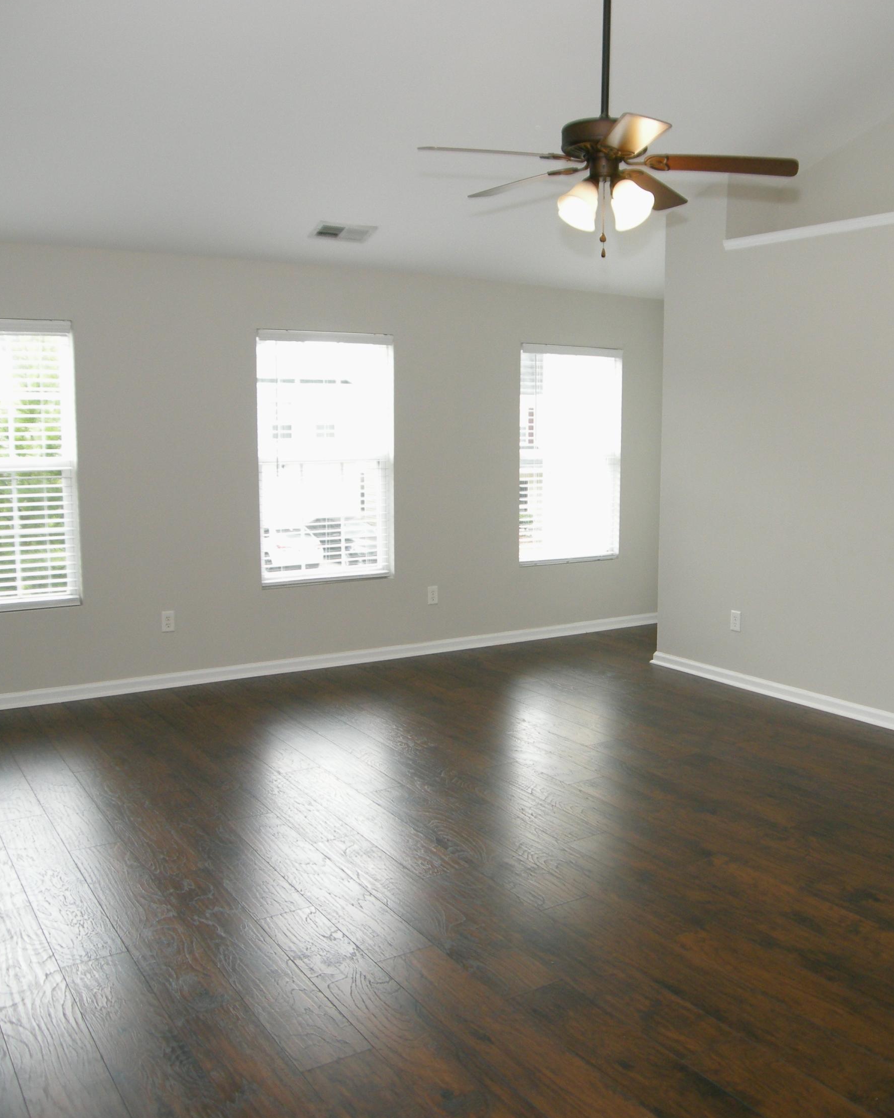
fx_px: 1522
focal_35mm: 46
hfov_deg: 32.5
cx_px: 597
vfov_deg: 40.3
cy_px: 561
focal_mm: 7.5
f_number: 2.7
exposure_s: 1/58.2
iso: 125
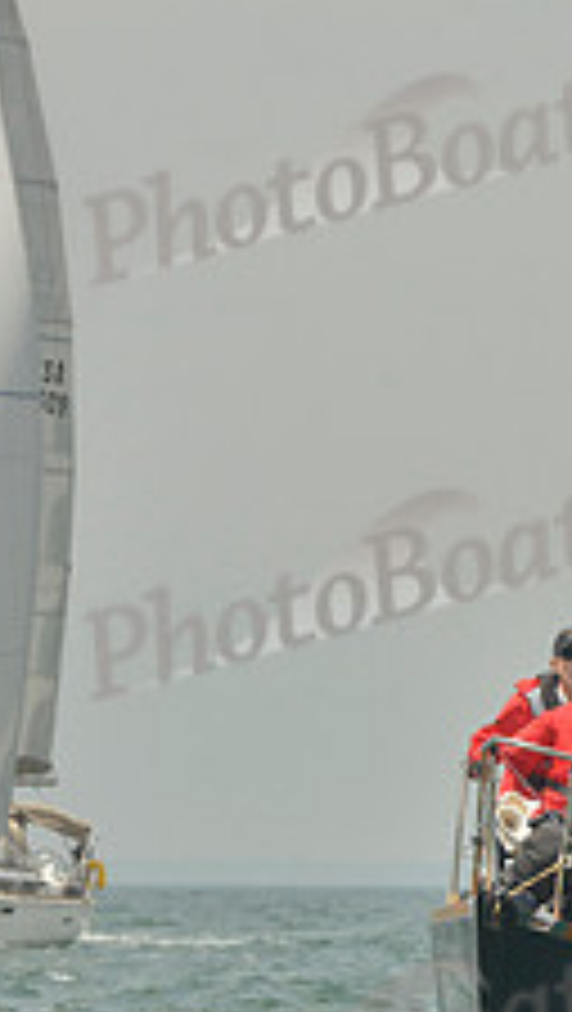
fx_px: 12344
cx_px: 955
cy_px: 753
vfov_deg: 4.7
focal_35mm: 459
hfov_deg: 2.6
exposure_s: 1/1600
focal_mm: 170
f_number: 10
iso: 560
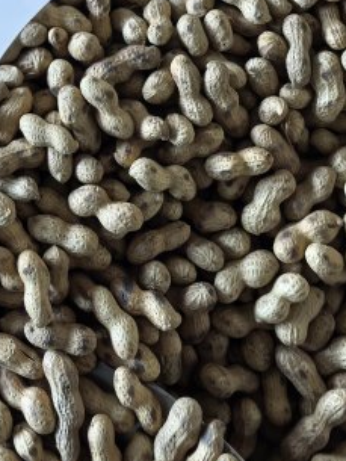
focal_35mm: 84
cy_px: -234
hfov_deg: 16.4
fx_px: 1119
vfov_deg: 20.0
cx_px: -131
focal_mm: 5.34
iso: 200
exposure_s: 1/50
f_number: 1.6
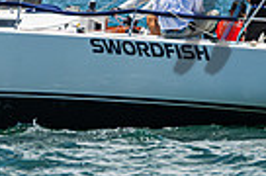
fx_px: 7386
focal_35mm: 1002
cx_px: 94
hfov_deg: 2.1
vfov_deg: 1.4
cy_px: -196
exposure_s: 1/1600
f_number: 8
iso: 400
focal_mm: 230
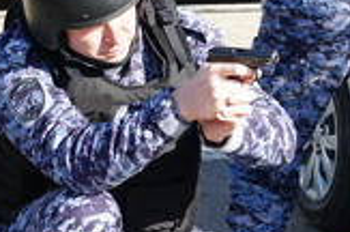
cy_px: 24
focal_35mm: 222
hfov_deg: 9.2
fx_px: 2154
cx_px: 404
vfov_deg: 6.2
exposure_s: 1/100
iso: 100
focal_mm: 32
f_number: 8
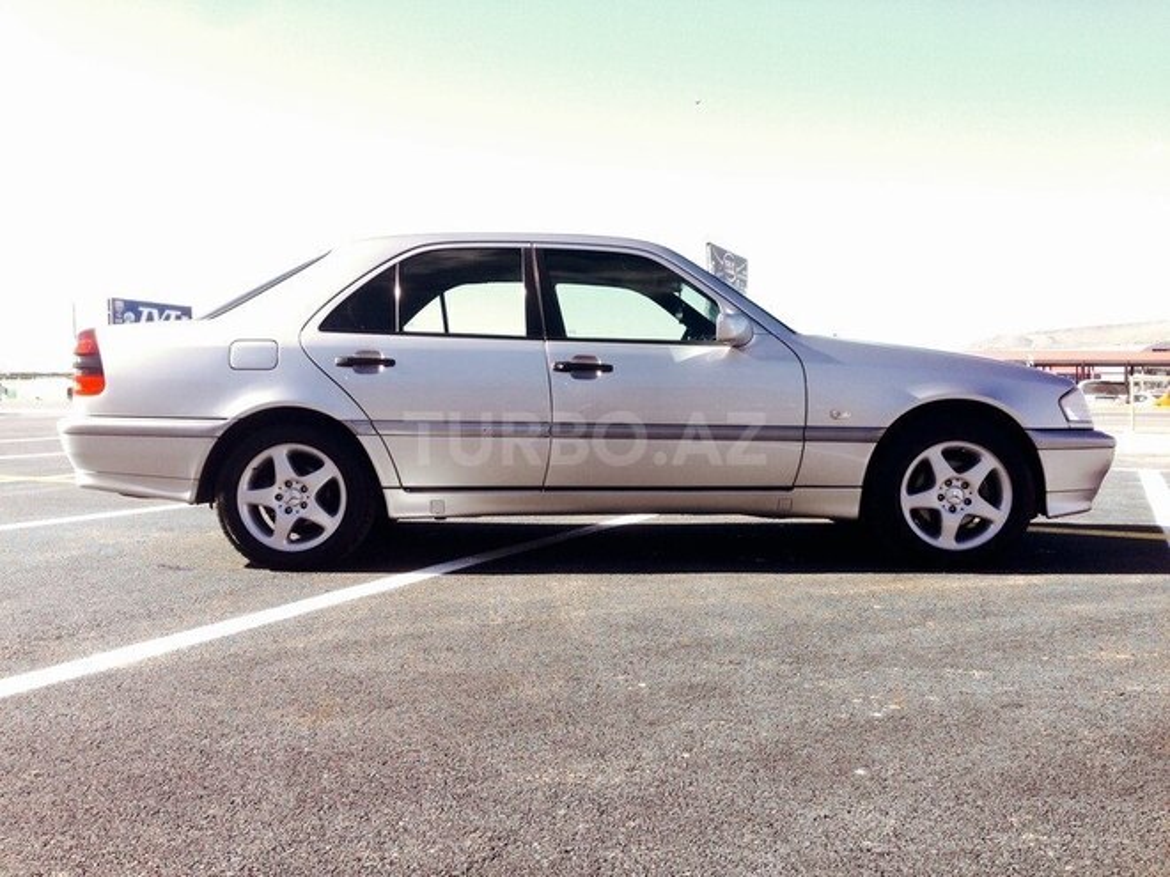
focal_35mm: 33
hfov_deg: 55.4
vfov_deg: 42.9
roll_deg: +0.0
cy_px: 438
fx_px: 1115
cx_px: 585
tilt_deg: -5.0
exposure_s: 1/376
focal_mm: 4.12
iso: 50
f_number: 2.4
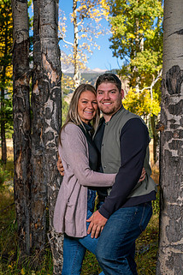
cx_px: 103
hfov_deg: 21.6
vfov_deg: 31.7
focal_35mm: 63
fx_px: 480
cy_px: 176
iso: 160
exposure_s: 1/1000
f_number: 4.5
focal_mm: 45
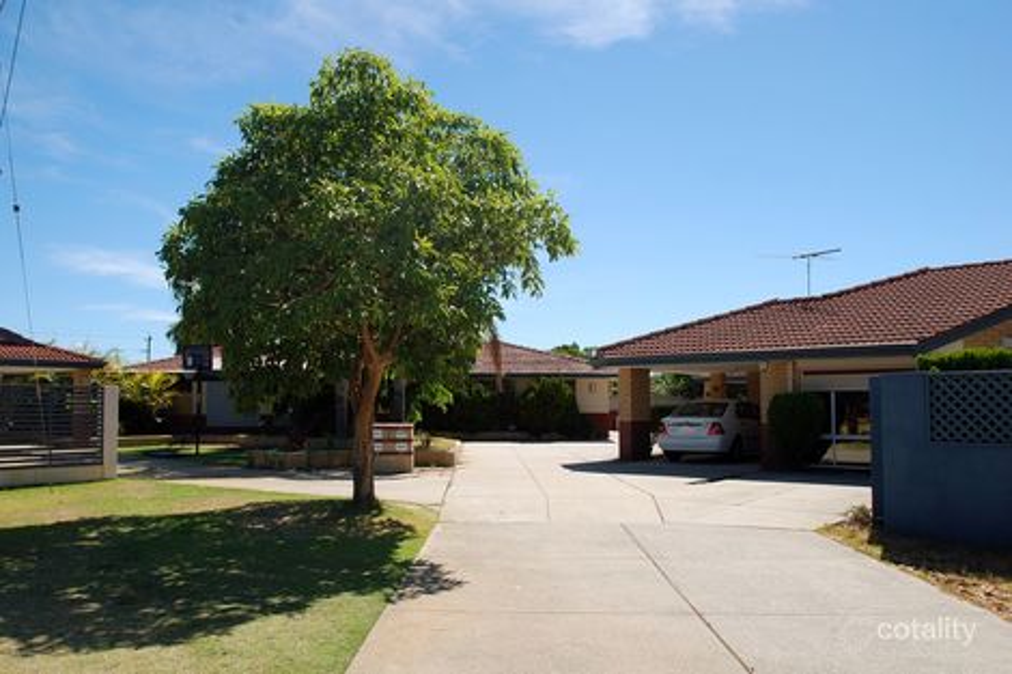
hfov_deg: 70.5
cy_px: 337
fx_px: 717
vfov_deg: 50.4
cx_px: 506
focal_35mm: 26
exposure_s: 1/200
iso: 100
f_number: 10
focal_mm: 17
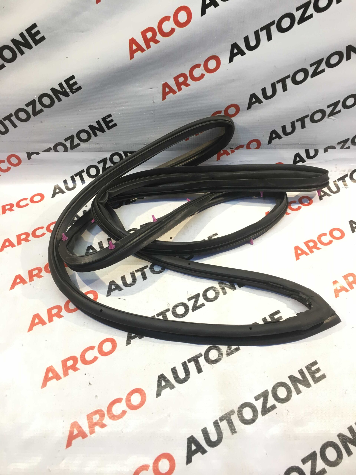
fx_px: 398
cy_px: 238
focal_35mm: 29
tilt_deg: -47.6
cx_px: 178
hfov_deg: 48.2
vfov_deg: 61.7
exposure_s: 1/33
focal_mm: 4.15
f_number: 2.2
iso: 80
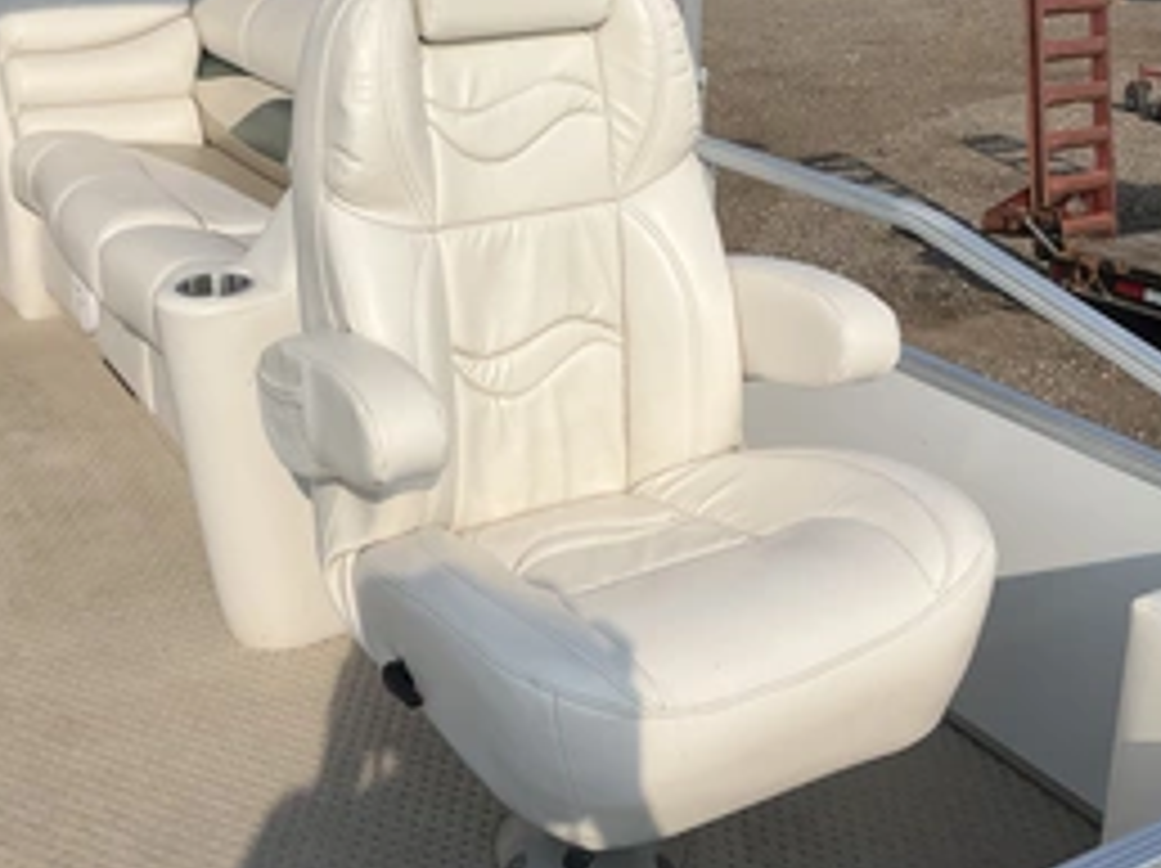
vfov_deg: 31.7
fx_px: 1508
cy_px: 238
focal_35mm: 45
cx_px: 513
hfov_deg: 42.0
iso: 25
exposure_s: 1/3322
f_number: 1.8
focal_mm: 3
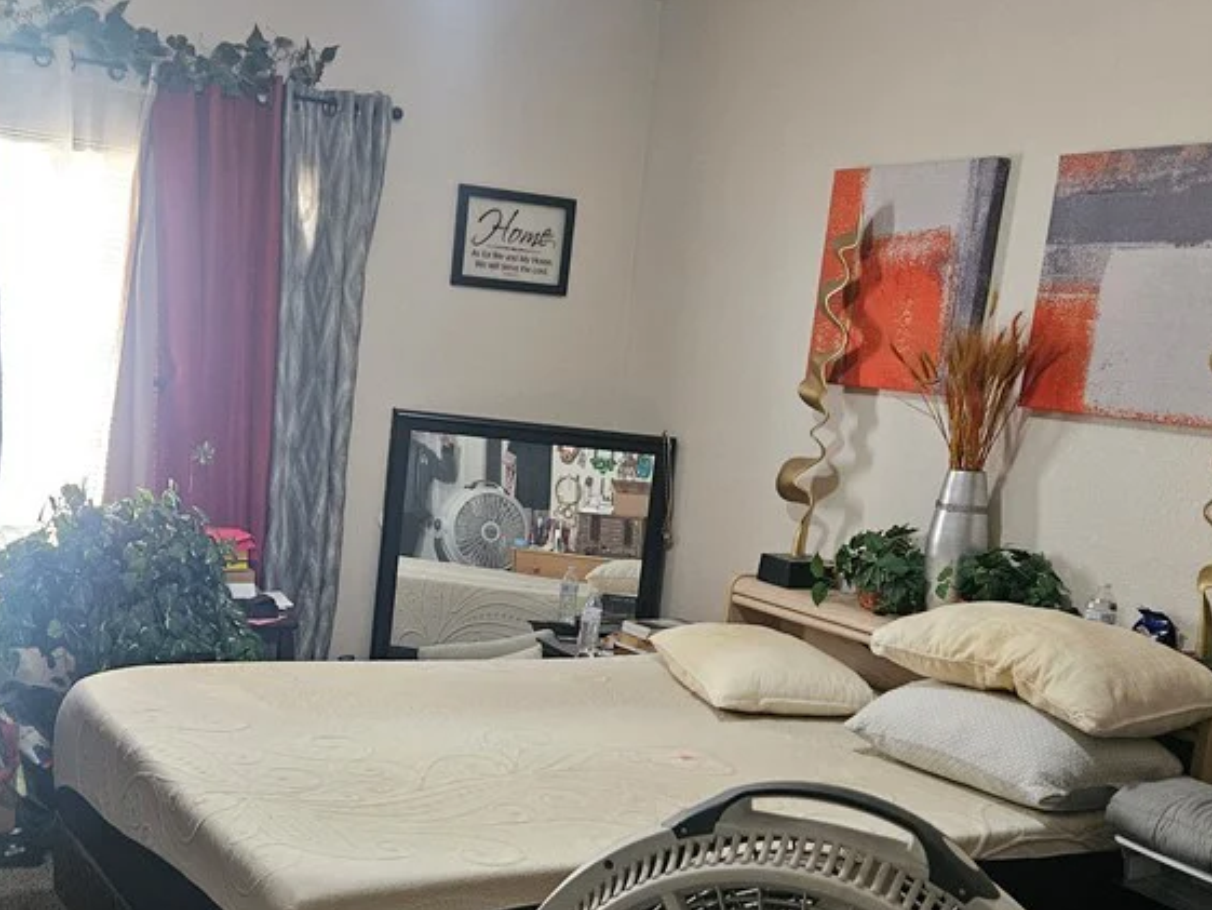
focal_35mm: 42
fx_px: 1471
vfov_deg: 33.8
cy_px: 655
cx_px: 464
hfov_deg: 44.5
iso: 800
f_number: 1.8
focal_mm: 5.4
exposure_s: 1/60
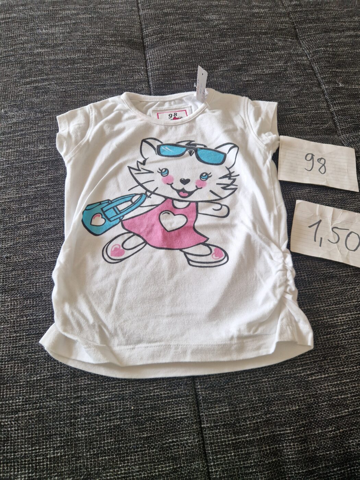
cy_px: 240
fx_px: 319
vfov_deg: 73.9
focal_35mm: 23
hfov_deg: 58.9
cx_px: 180
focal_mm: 5.4
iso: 100
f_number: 1.8
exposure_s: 1/100
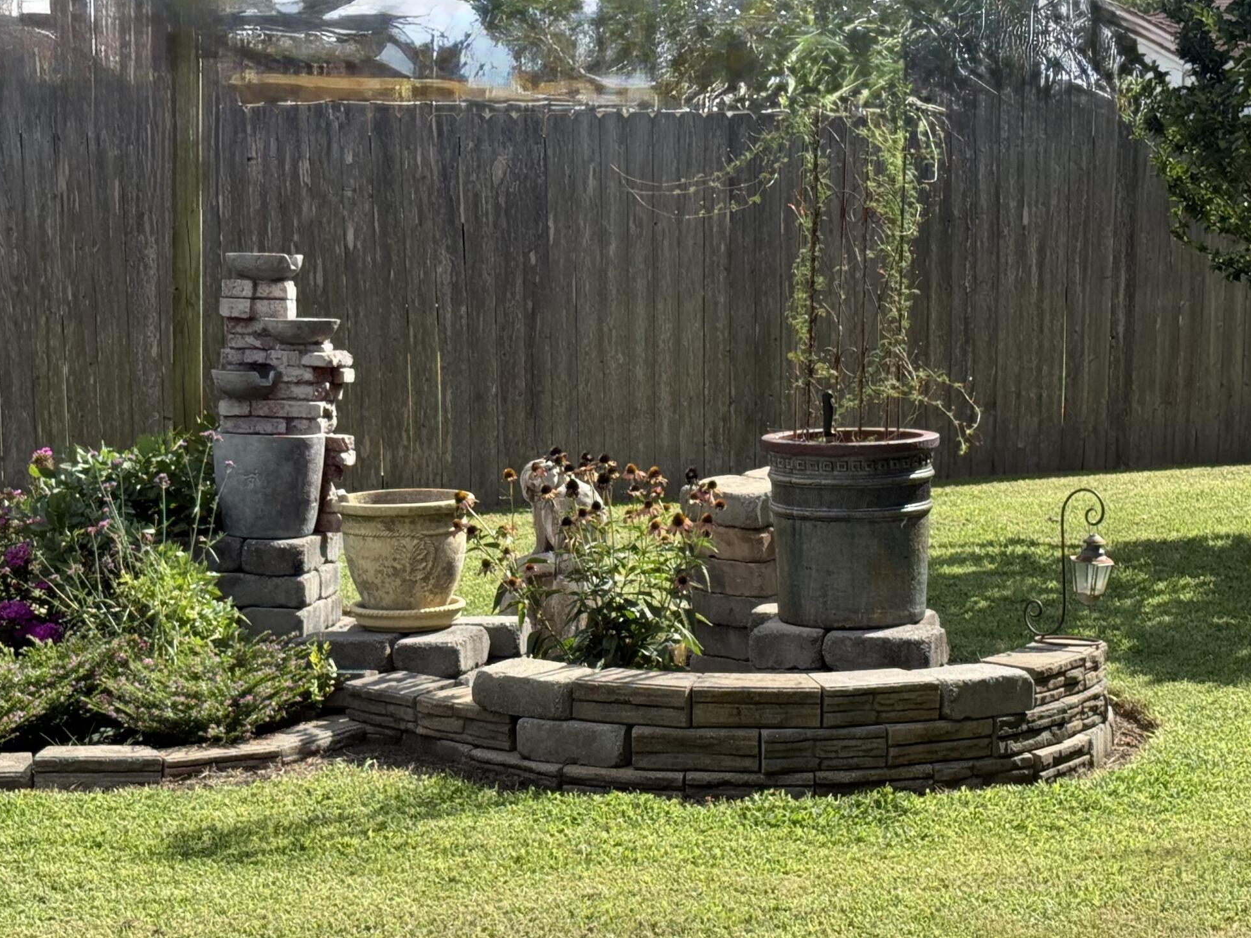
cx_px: 587
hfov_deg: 26.3
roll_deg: +0.3
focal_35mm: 74
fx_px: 2674
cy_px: 501
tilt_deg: -9.0
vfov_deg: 19.9
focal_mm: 6.76
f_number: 1.78
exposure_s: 1/1883
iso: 64
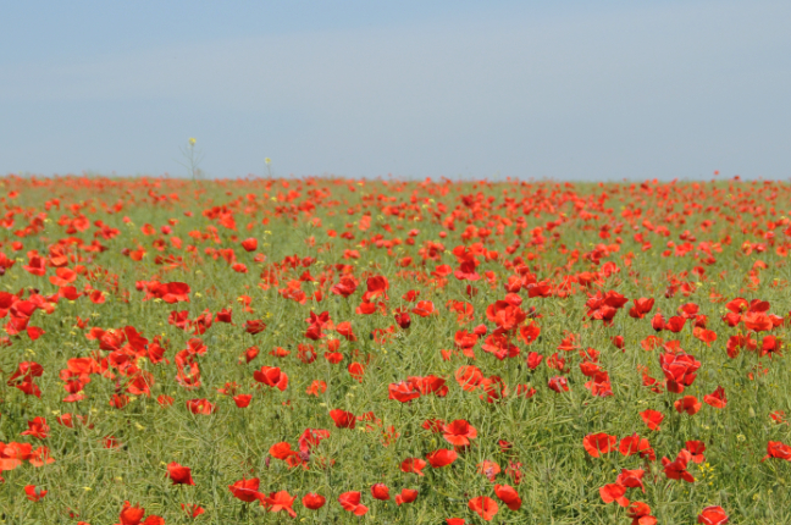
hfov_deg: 12.7
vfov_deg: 8.4
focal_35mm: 162
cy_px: 332
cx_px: 433
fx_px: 3554
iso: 320
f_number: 7.1
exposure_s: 1/1250
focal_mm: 70
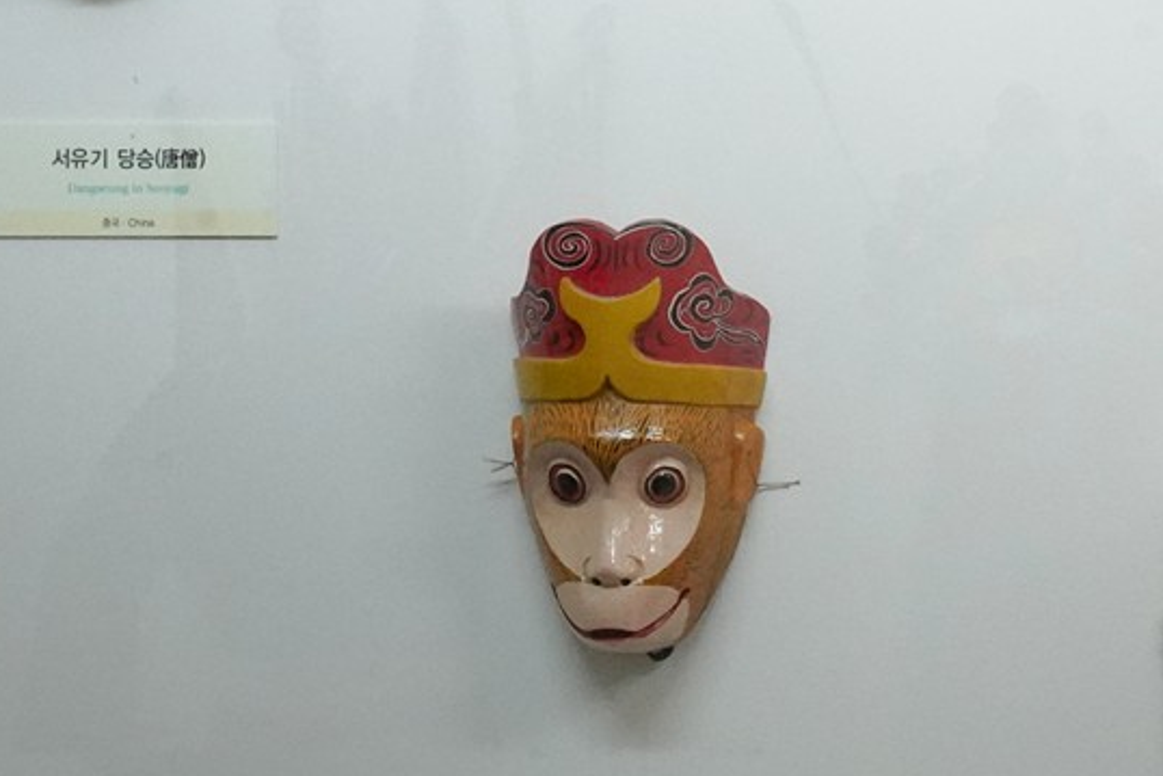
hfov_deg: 11.4
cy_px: 454
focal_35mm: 171
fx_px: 5525
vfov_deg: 8.0
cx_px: 1909
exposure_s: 1/100
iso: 5000
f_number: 18
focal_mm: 46
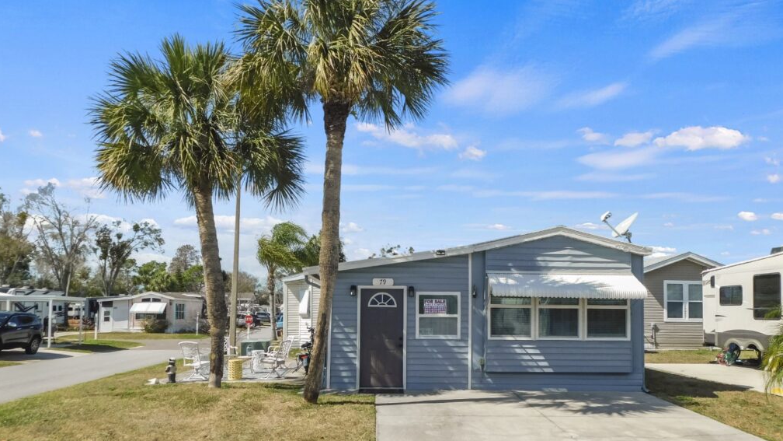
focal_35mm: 31
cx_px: 395
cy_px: 223
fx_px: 644
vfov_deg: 37.8
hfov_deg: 62.6
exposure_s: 1/400
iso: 125
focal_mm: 4.9
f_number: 6.4
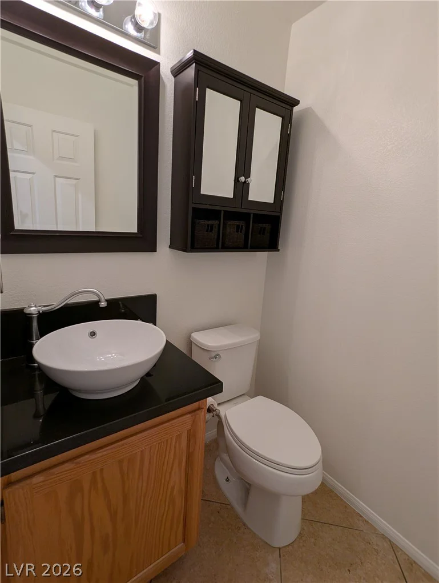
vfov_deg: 94.4
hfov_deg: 78.3
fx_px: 270
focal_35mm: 16
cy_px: 292
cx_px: 220
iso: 54
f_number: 2.2
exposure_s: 1/40
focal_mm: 2.35
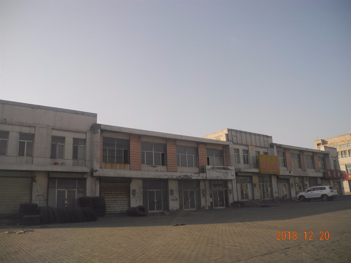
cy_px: 132
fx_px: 284
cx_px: 176
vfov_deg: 49.7
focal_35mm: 28
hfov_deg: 63.4
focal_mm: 6
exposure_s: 1/1000
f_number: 2.8
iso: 100
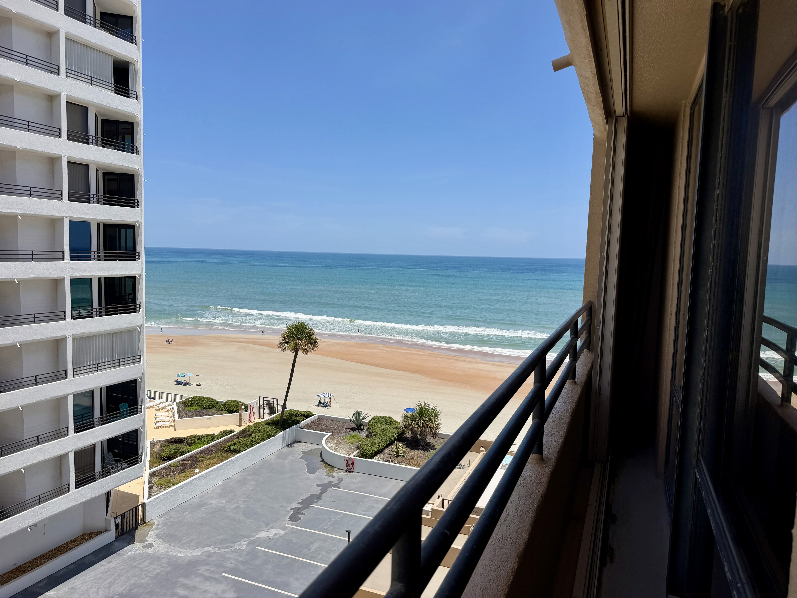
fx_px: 553
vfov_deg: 56.8
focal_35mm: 24
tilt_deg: -5.8
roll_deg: -1.9
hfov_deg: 71.6
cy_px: 299
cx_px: 398
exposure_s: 1/7353
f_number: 1.78
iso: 80
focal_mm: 6.76
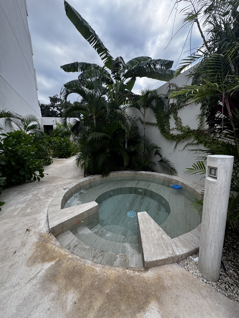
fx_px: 129
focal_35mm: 14
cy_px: 159
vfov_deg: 102.1
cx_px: 120
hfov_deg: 85.7
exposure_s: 1/99
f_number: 2.2
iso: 50
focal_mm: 2.22
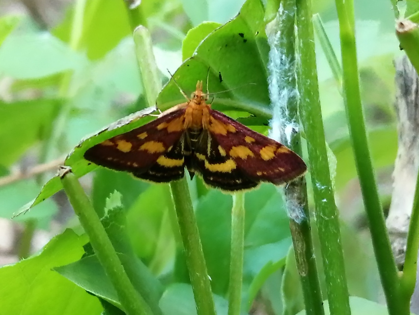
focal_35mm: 104
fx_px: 1259
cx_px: 210
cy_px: 158
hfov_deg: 18.9
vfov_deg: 14.2
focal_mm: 3.46
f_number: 1.8
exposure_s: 1/60
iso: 80
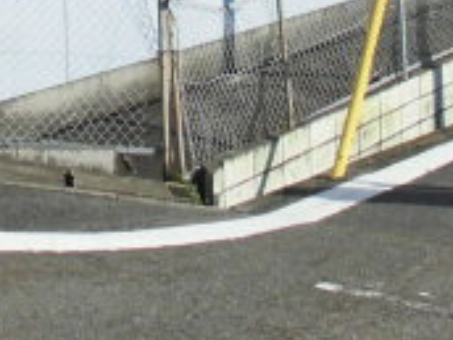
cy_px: -290
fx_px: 1269
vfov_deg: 13.5
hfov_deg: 20.0
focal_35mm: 97
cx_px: 79
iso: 100
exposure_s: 1/125
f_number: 11.3
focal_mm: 4.6
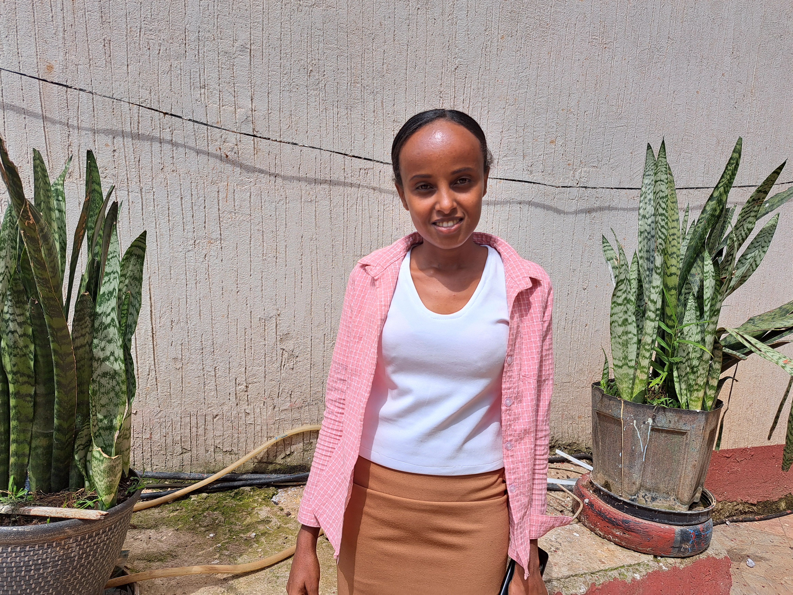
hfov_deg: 71.6
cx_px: 396
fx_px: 550
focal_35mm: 24
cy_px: 298
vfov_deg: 56.8
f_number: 1.8
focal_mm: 5.23
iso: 50
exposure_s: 1/416
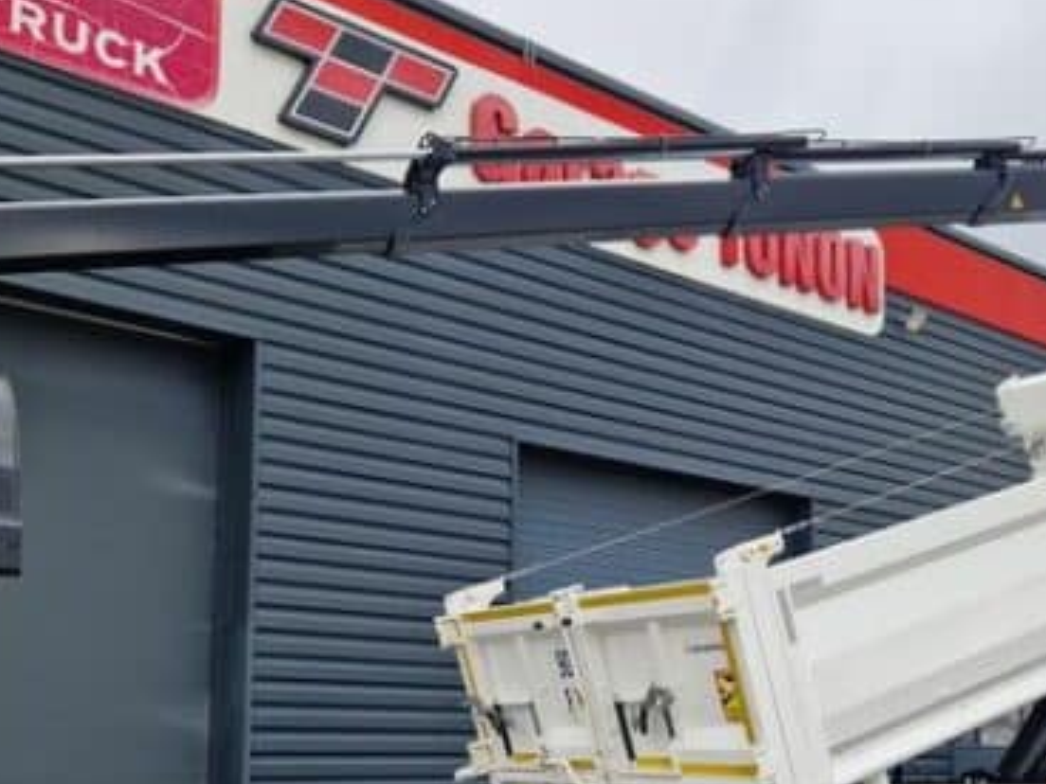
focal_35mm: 48
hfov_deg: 39.5
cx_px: 637
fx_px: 1450
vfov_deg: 29.6
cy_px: 614
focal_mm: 5.4
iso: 50
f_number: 1.8
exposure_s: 1/2817
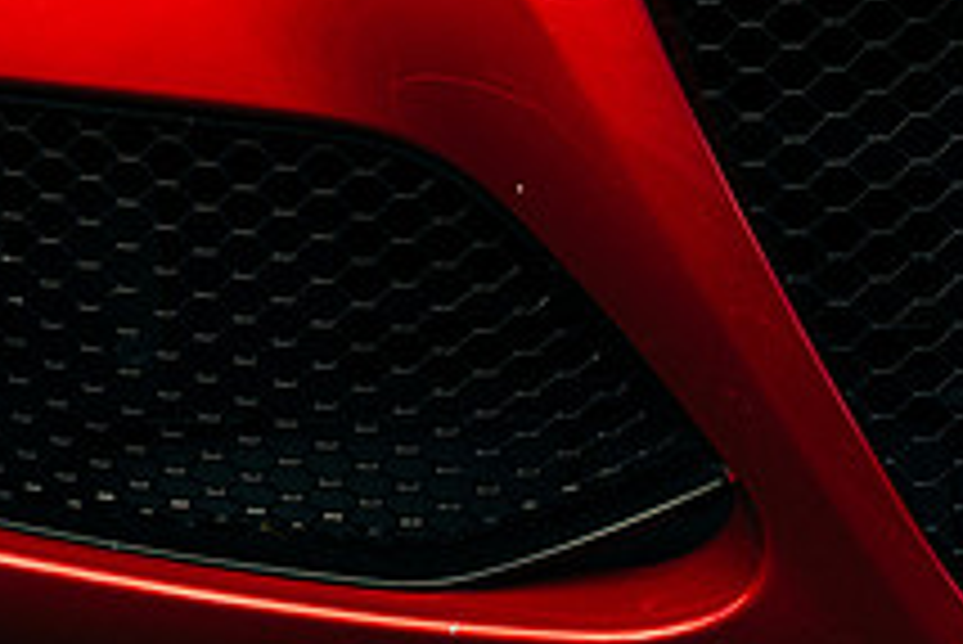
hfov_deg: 13.1
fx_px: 4202
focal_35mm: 157
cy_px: -101
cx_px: 306
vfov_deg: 8.7
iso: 200
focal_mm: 58
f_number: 8
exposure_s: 1/250
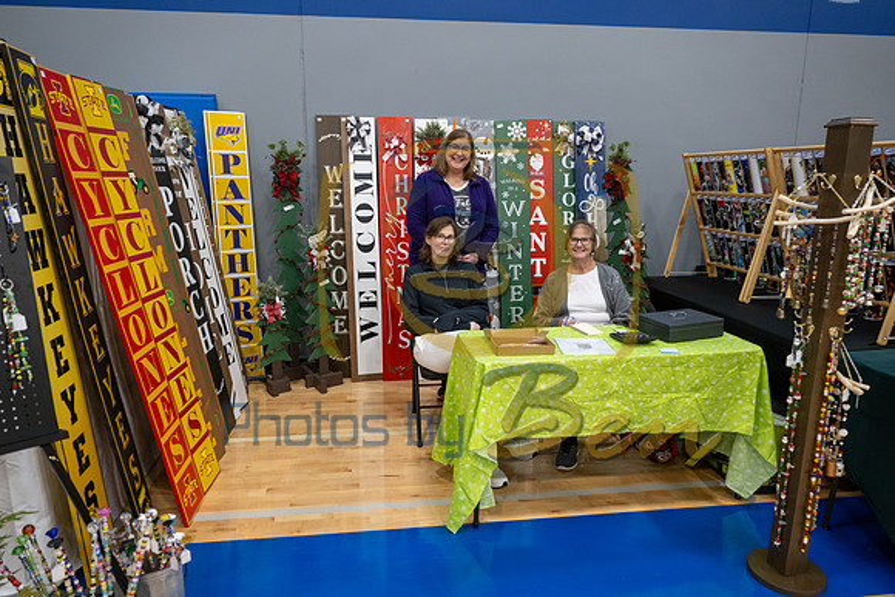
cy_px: 298
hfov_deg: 73.7
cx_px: 448
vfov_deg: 53.2
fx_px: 597
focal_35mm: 24
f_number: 4
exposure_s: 1/125
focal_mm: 24
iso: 1250
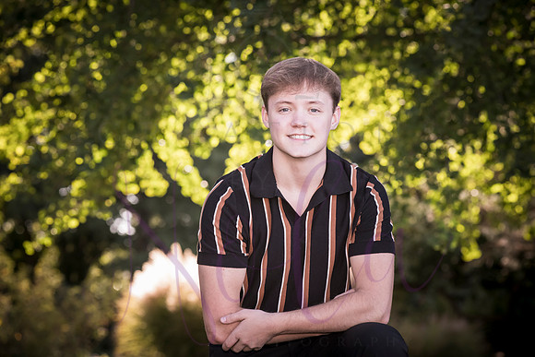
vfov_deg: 11.0
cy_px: 178
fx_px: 1858
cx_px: 268
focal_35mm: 125
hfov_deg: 16.4
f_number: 6.3
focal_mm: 125
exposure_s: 1/320
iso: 800
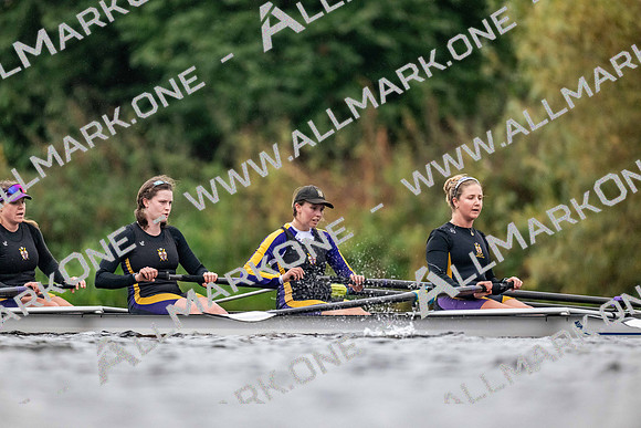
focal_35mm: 600
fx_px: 10685
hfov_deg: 3.4
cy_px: 214
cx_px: 320
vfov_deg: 2.3
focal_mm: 600
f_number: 4
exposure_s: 1/2500
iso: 3600
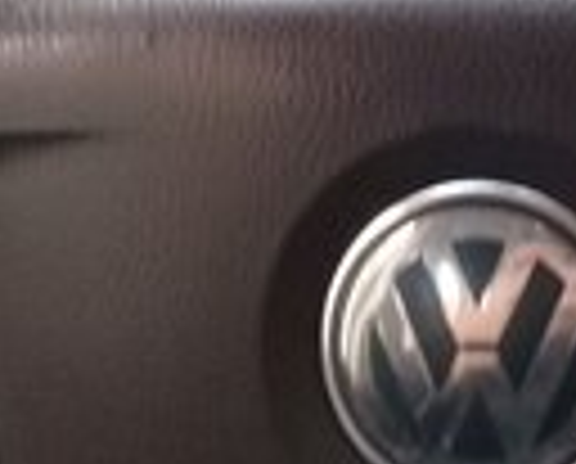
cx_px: 544
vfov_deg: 12.8
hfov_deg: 16.1
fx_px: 1999
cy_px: -149
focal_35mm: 117
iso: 80
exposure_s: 1/33
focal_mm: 3.3
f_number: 2.2
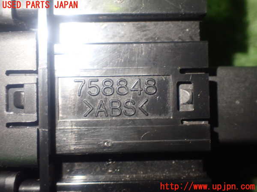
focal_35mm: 41
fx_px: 304
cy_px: 96
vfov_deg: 35.1
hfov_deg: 45.8
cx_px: 128
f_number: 2.8
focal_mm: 7.31
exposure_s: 1/40
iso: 640
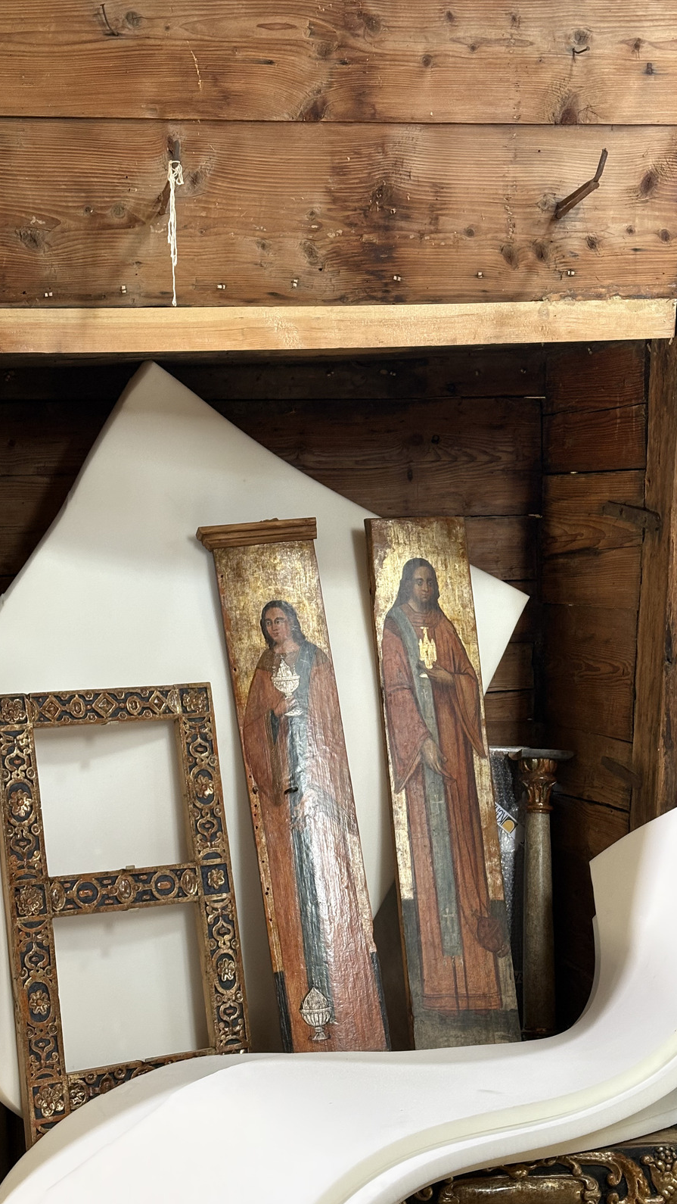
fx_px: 1818
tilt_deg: -1.4
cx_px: 388
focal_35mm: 57
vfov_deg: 36.6
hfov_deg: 21.1
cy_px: 599
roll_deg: -0.7
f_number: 1.6
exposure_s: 1/49
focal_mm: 5.96
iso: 160
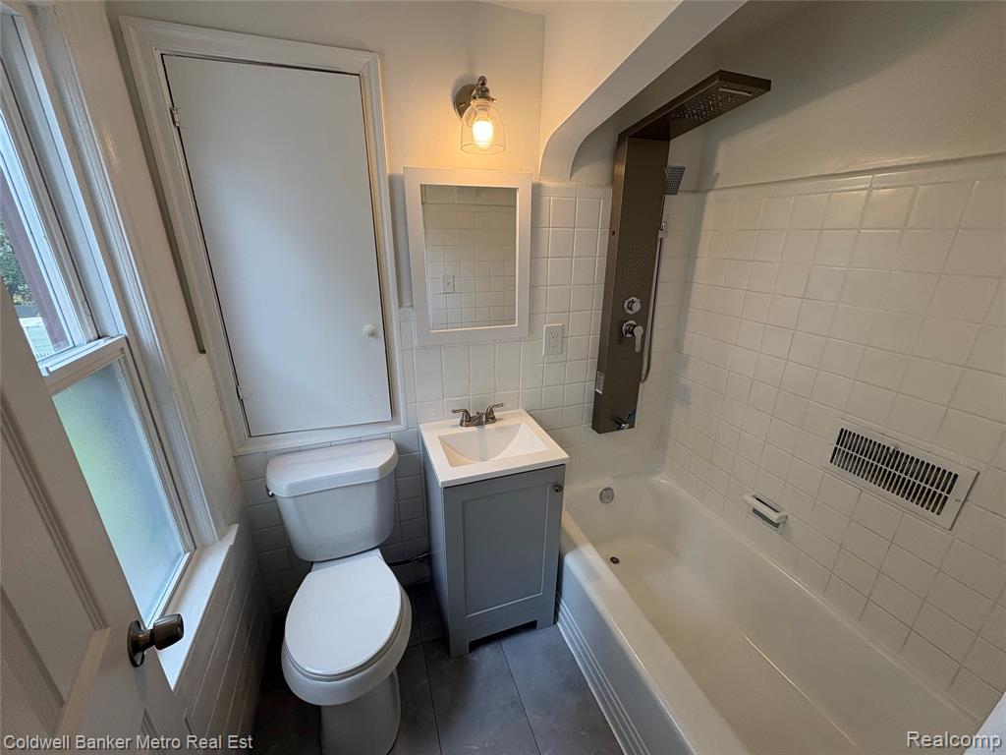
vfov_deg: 85.7
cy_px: 378
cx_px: 503
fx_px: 407
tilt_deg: -18.9
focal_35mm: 14
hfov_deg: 102.1
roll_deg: +0.3
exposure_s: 1/120
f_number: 2.2
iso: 100
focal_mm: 2.22
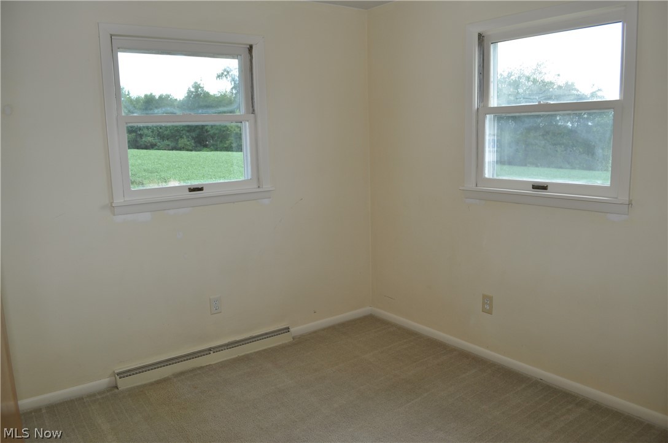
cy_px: 222
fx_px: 500
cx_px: 334
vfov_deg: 47.8
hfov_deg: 67.5
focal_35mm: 27
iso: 200
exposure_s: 1/125
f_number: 5.6
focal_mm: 18
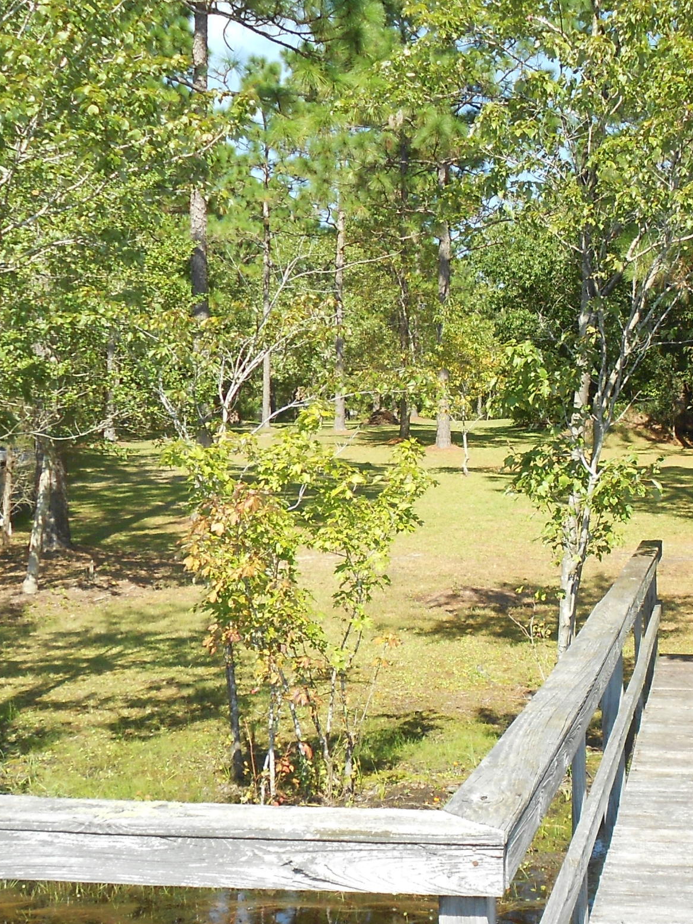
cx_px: 548
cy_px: 439
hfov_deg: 28.5
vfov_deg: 38.2
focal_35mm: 50
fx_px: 1335
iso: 80
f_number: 3.2
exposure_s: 1/320
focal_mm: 4.6
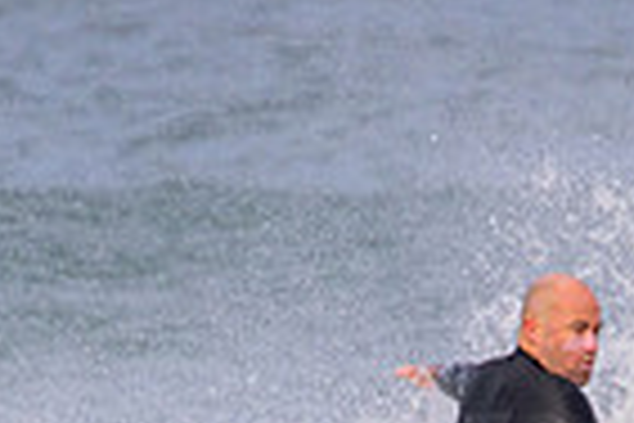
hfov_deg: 0.6
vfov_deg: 0.4
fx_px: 57918
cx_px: 598
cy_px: 862
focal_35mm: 3289
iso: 1600
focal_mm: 800
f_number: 11
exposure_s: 1/2000
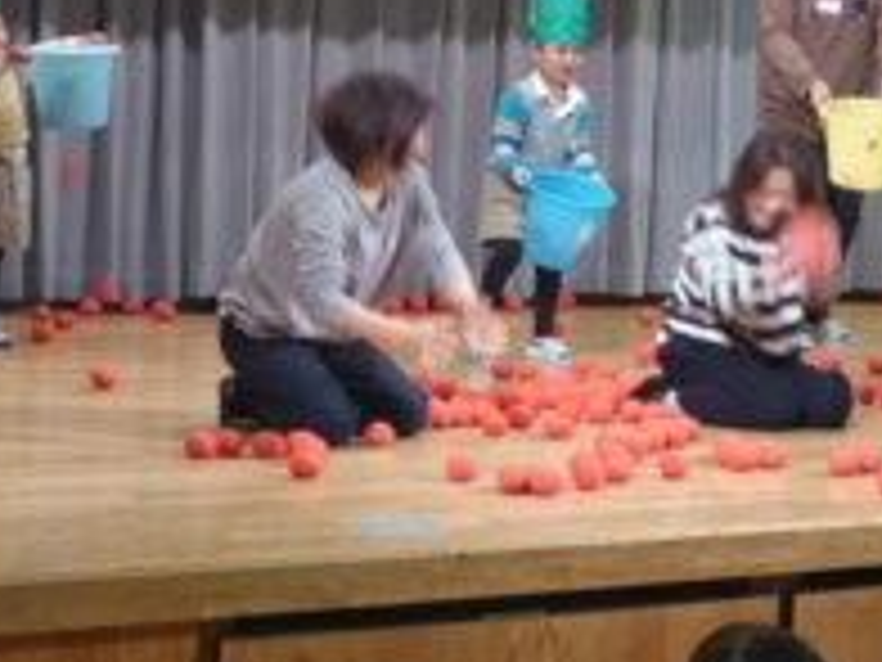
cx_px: 500
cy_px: 131
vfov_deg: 15.0
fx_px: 2497
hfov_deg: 20.0
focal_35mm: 98
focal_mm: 9.8
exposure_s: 1/25
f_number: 4.9
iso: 800
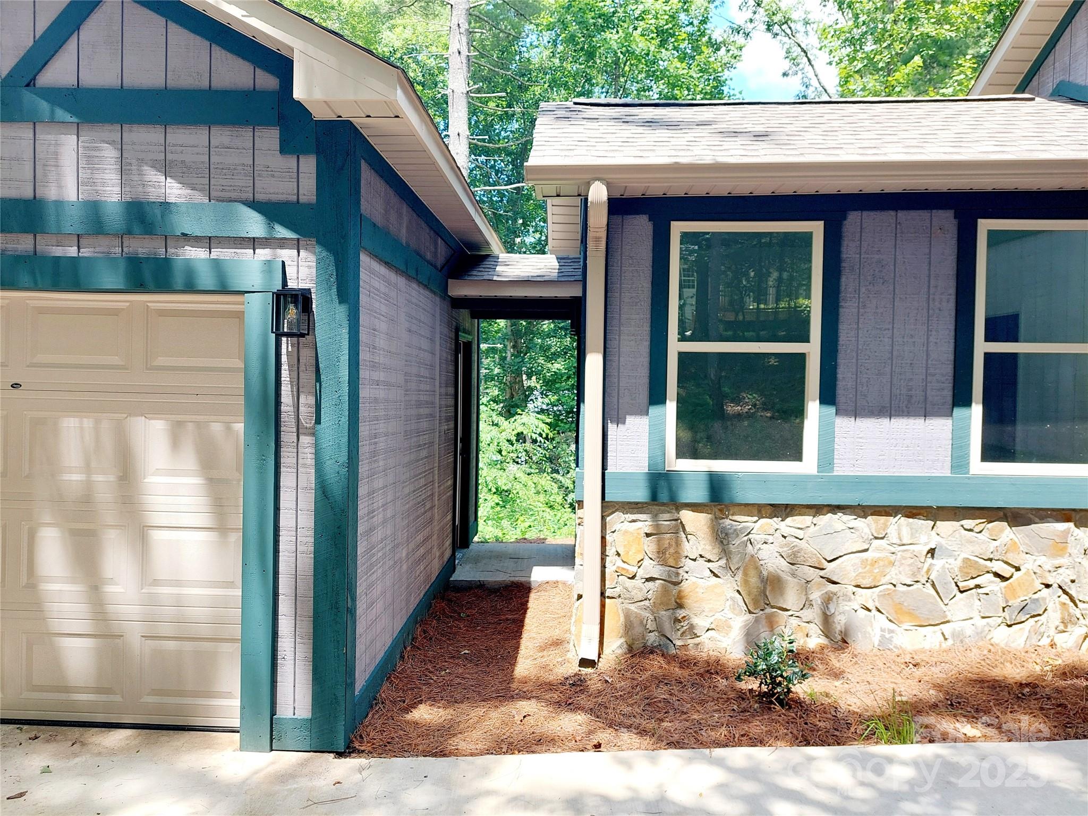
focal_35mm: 24
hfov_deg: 71.6
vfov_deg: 56.8
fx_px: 754
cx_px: 544
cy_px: 408
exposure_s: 1/333
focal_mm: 5.23
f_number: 1.8
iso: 40
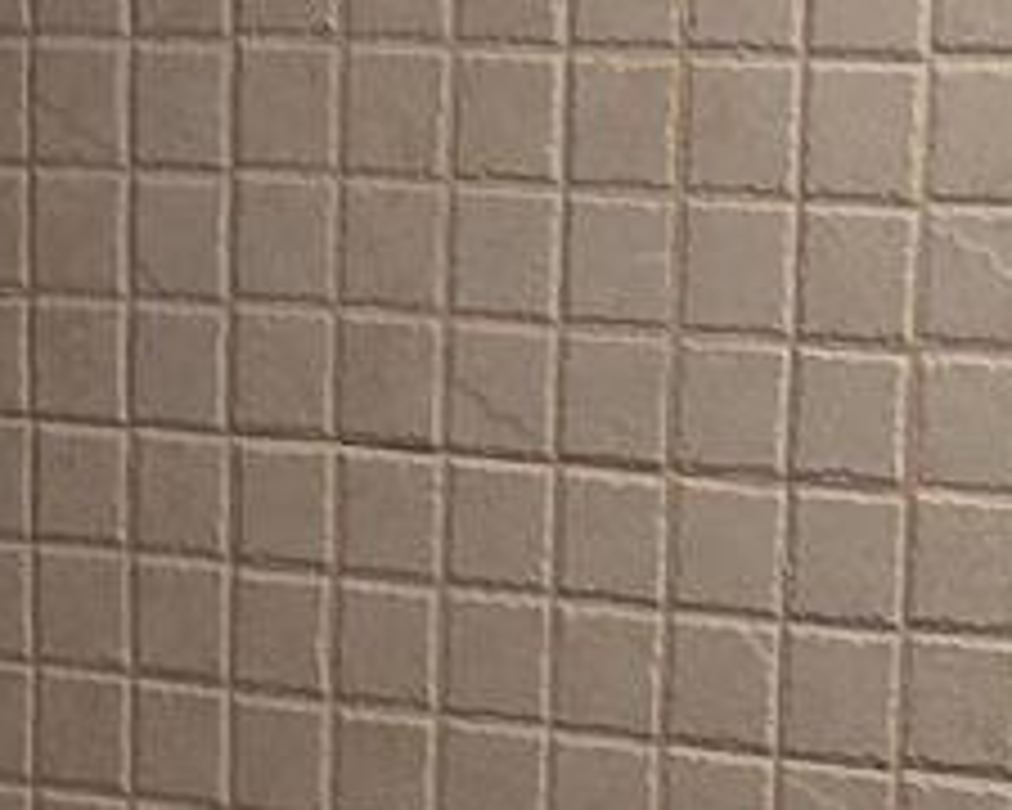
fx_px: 3384
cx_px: 1088
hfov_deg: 16.5
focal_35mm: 113
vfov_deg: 13.4
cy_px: 900
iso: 125
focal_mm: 2.2
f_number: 2.2
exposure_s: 1/120
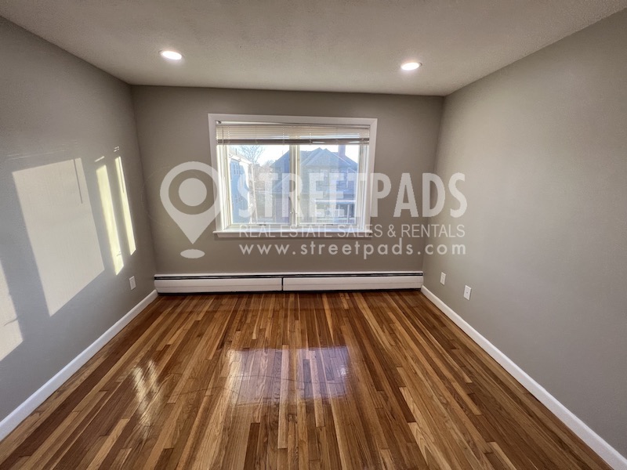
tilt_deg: -8.9
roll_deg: +1.7
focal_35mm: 13
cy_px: 235
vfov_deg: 89.9
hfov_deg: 106.2
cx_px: 314
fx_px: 235
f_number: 1.8
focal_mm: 1.57
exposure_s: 1/120
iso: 80
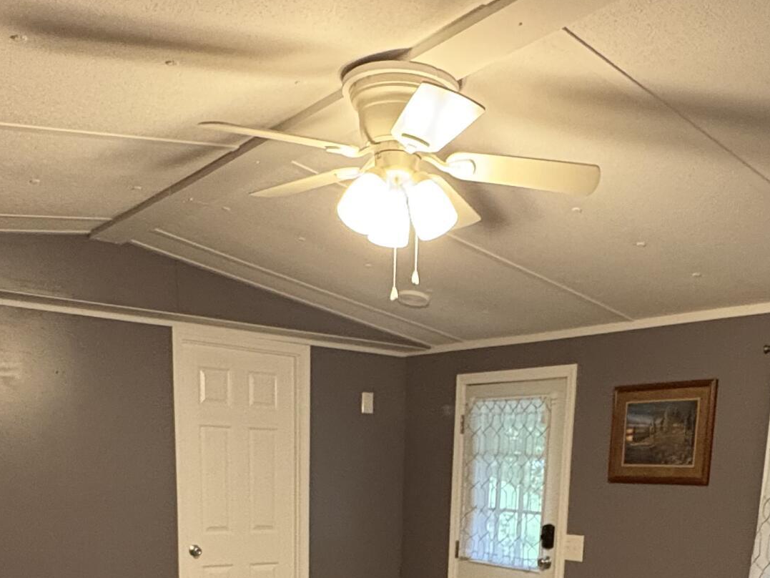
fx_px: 868
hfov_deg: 47.8
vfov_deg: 32.1
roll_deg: -1.6
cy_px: 647
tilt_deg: -11.0
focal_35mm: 39
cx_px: 406
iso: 800
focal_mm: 2.22
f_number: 2.2
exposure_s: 1/60
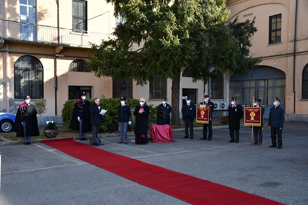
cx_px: 154
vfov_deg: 36.8
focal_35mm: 36
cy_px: 102
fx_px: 308
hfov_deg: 53.2
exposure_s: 1/250
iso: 100
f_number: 3.8
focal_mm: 24
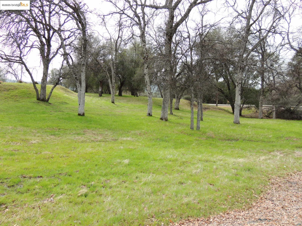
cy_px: 113
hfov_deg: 60.0
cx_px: 151
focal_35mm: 30
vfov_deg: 46.8
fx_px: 262
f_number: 3.1
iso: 100
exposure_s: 1/400
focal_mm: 5.3
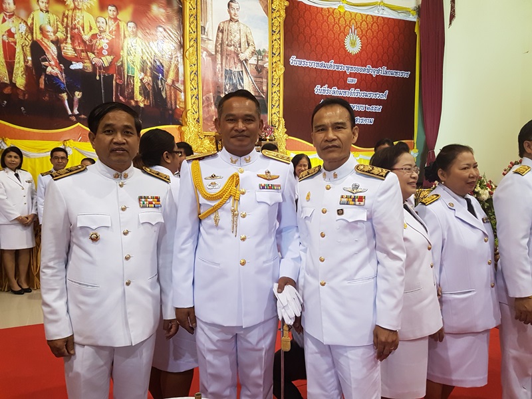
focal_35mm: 26
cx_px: 266
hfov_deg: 67.3
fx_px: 400
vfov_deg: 53.1
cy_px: 200
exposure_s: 1/50
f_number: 1.7
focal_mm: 4.2
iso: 200
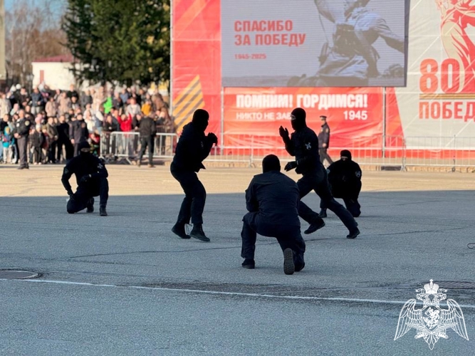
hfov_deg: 16.4
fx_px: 1646
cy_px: 178
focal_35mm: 120
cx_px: 238
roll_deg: +0.0
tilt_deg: -2.1
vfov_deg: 12.3
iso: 50
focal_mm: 15.66
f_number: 2.8
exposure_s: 1/840
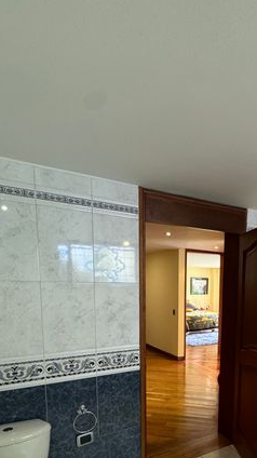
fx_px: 291
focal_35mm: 24
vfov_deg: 72.9
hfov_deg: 45.7
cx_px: 197
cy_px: 322
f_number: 2.2
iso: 500
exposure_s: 1/60
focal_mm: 2.22
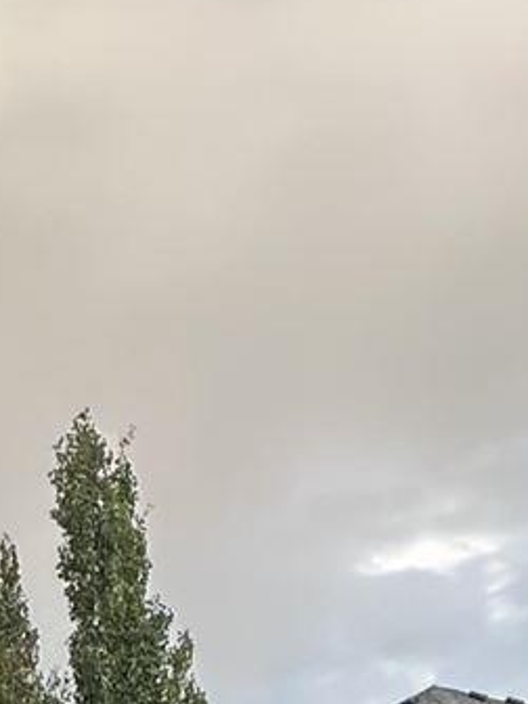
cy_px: 1611
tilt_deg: -10.3
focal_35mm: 96
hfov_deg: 15.1
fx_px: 1952
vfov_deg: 14.6
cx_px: -15
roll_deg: +4.4
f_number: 2.2
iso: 40
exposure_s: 1/114
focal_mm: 2.22
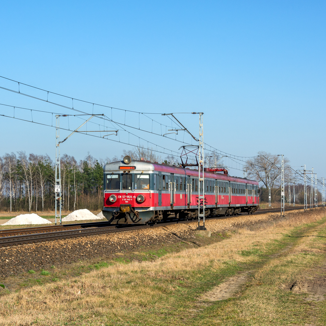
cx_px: 162
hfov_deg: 18.9
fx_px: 980
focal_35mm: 92
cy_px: 163
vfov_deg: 18.9
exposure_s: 1/500
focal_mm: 48
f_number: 9
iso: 125
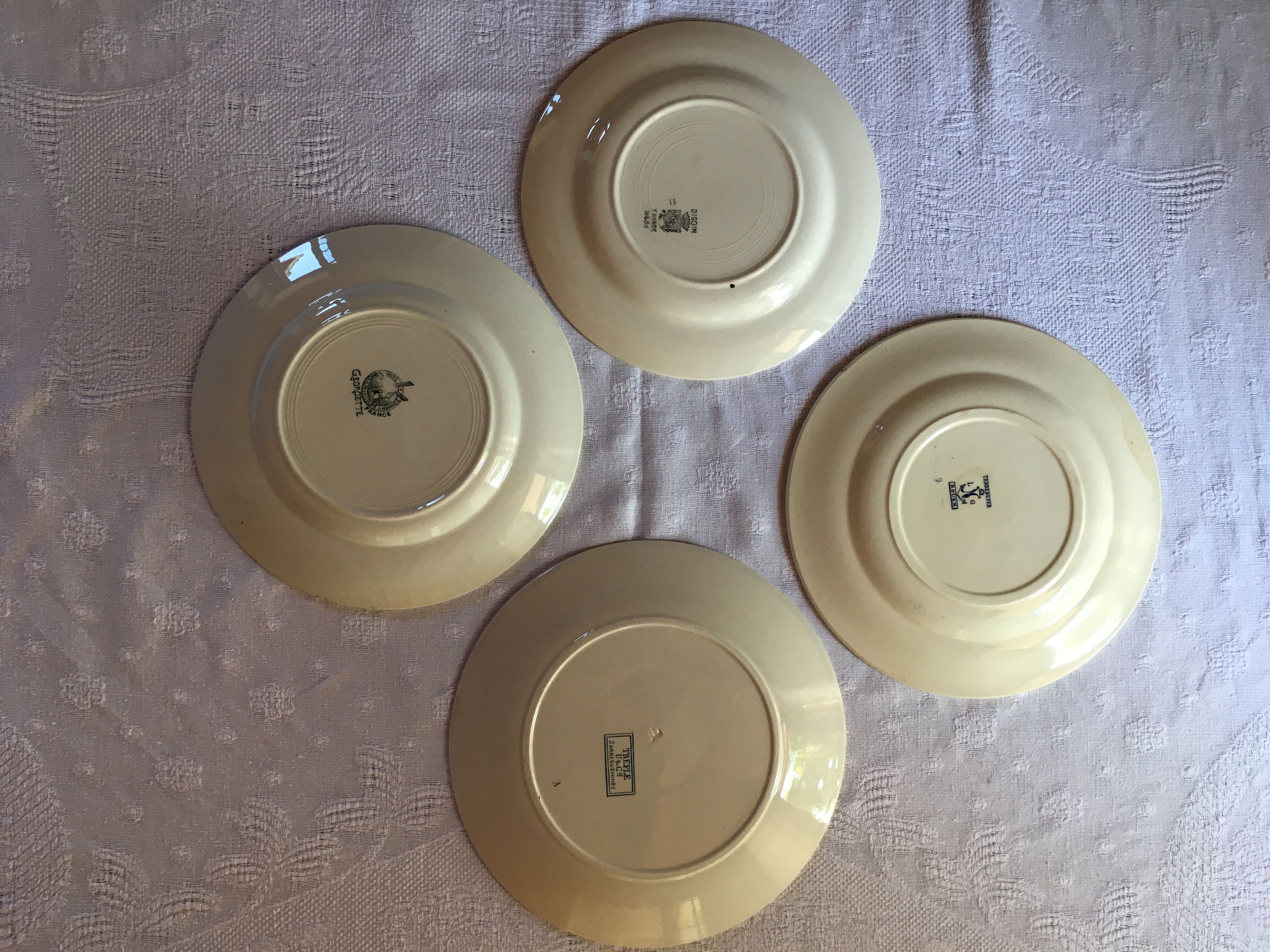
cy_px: 476
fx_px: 1064
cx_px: 635
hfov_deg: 61.7
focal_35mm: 29
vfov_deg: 48.2
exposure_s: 1/33
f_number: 2.2
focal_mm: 4.15
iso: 32
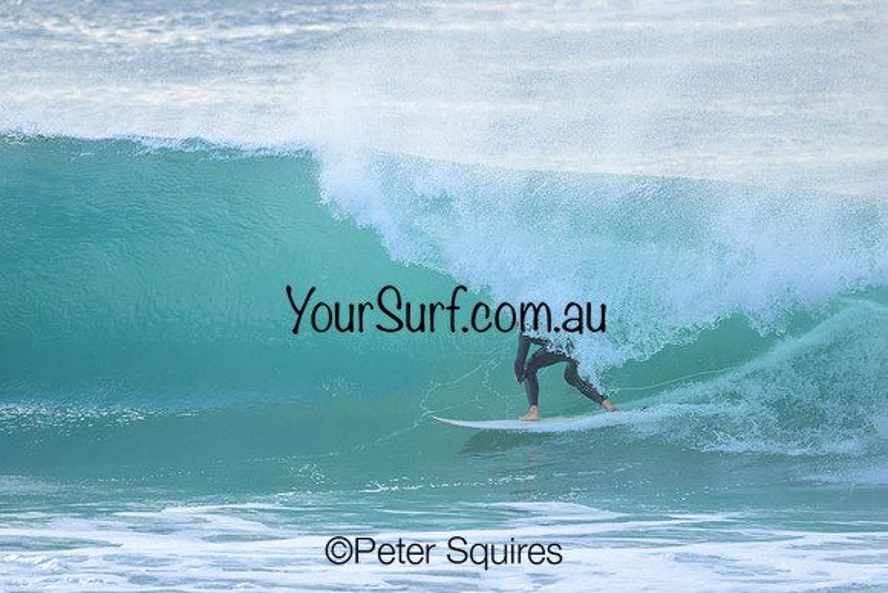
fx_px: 19737
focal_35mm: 800
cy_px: 296
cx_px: 444
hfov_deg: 2.6
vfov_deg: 1.7
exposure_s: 1/2500
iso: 1600
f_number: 6.3
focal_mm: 800
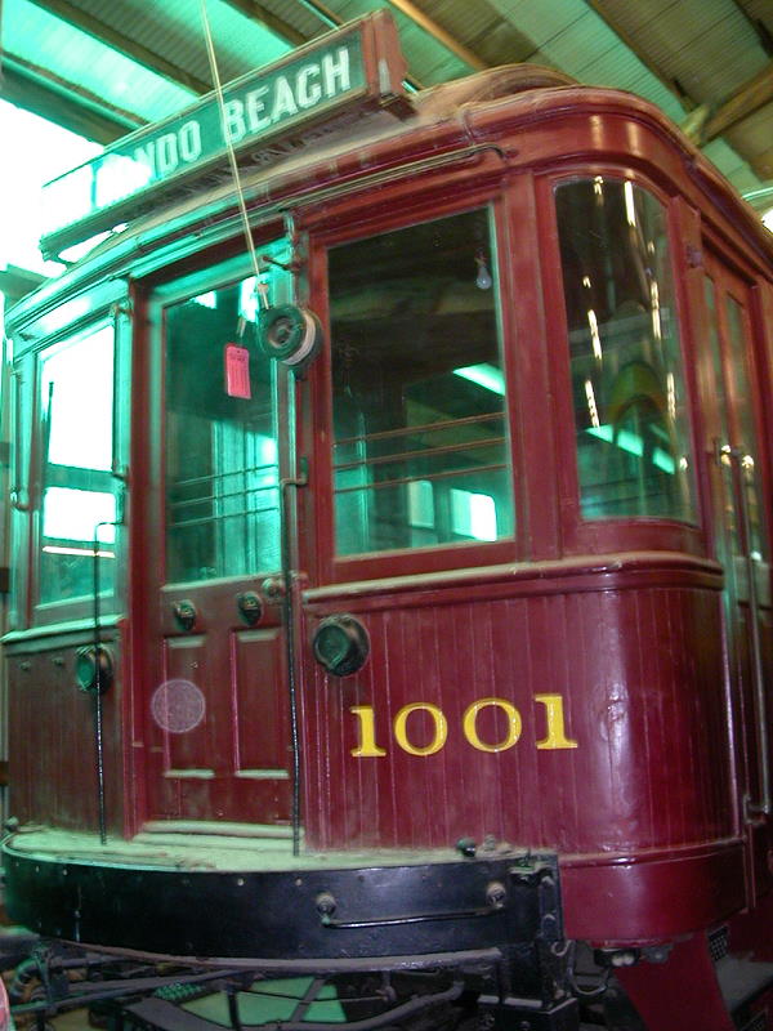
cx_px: 386
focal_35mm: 37
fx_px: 1102
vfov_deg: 50.1
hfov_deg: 38.7
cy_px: 516
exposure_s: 1/3
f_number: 2.7
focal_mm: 5.6
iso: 200
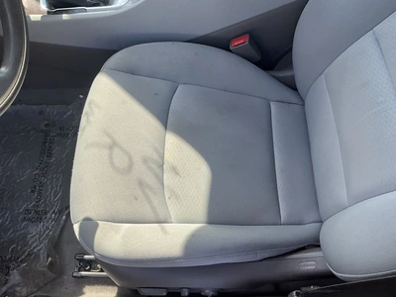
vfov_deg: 48.2
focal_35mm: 29
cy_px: 148
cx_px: 198
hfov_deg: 61.7
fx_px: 332
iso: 25
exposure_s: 1/316
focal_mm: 3
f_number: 1.8
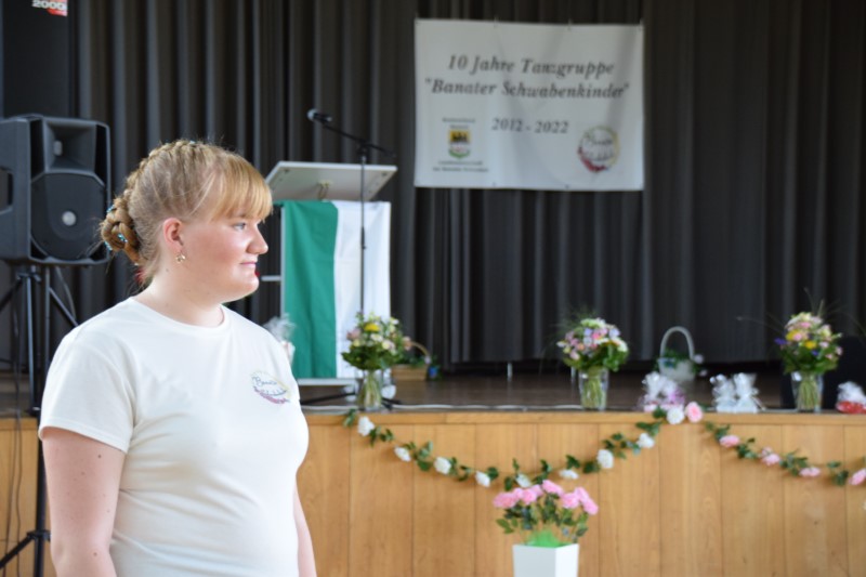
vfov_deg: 14.7
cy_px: 288
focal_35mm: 93
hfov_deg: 21.9
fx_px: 2237
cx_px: 433
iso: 1100
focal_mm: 62
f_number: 5
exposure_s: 1/100
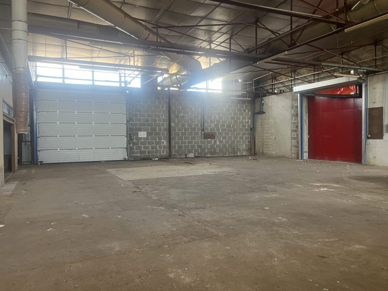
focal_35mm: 27
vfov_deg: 51.4
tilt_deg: -1.3
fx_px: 303
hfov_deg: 65.3
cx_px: 196
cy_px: 143
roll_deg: +0.8
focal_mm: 5.1
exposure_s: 1/68
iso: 125
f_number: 1.6
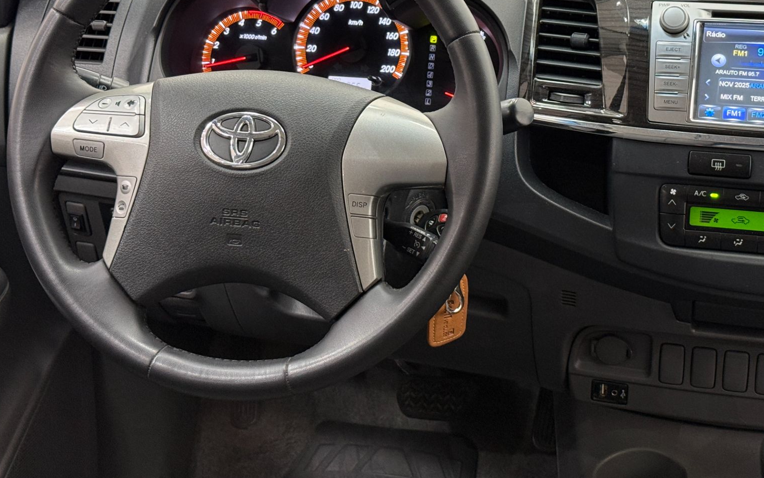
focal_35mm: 64
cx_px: 474
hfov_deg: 31.9
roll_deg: -0.2
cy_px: 131
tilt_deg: -19.7
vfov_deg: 20.2
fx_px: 1333
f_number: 1.78
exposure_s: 1/40
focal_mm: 6.76
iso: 200
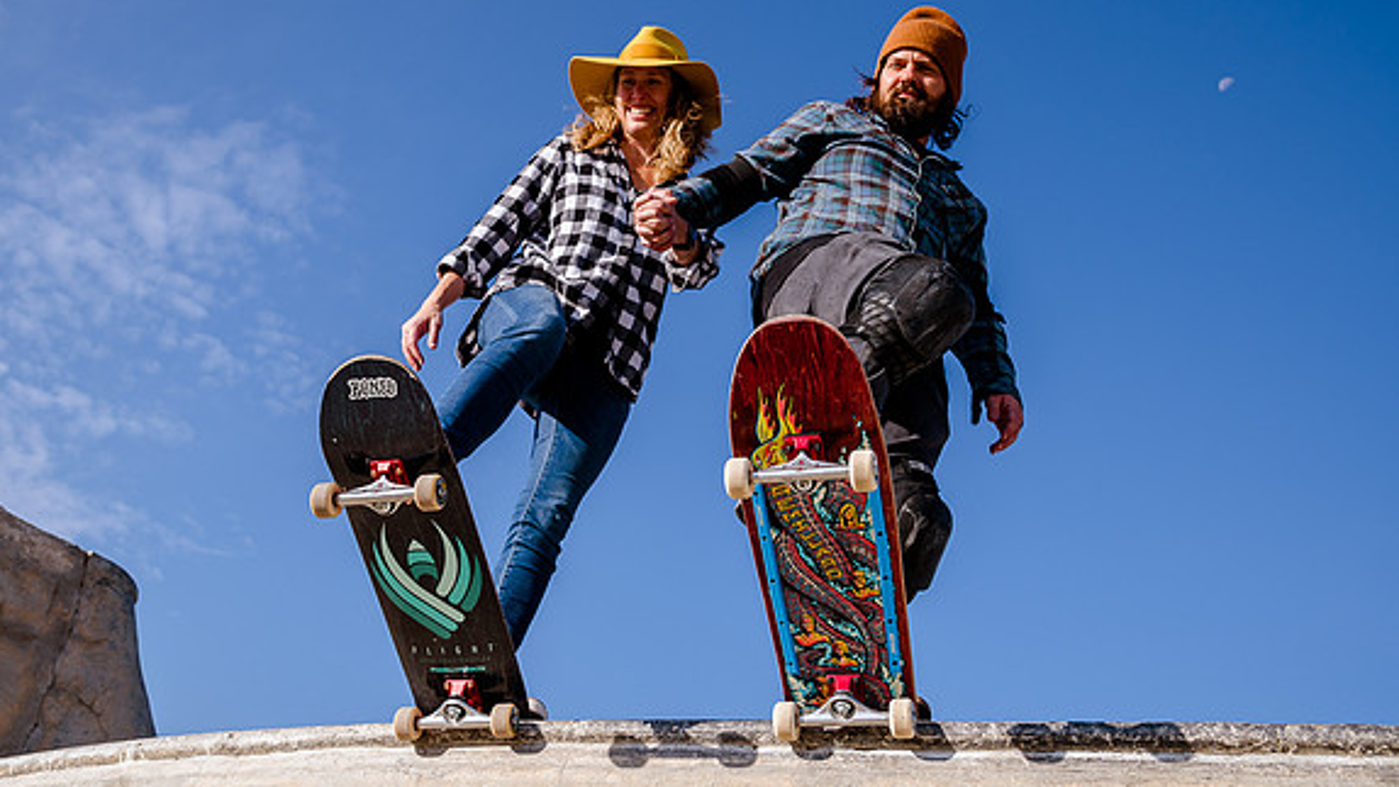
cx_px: 659
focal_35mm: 39
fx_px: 1447
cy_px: 356
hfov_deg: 51.6
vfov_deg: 30.4
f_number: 6.3
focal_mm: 35
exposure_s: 1/640
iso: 200
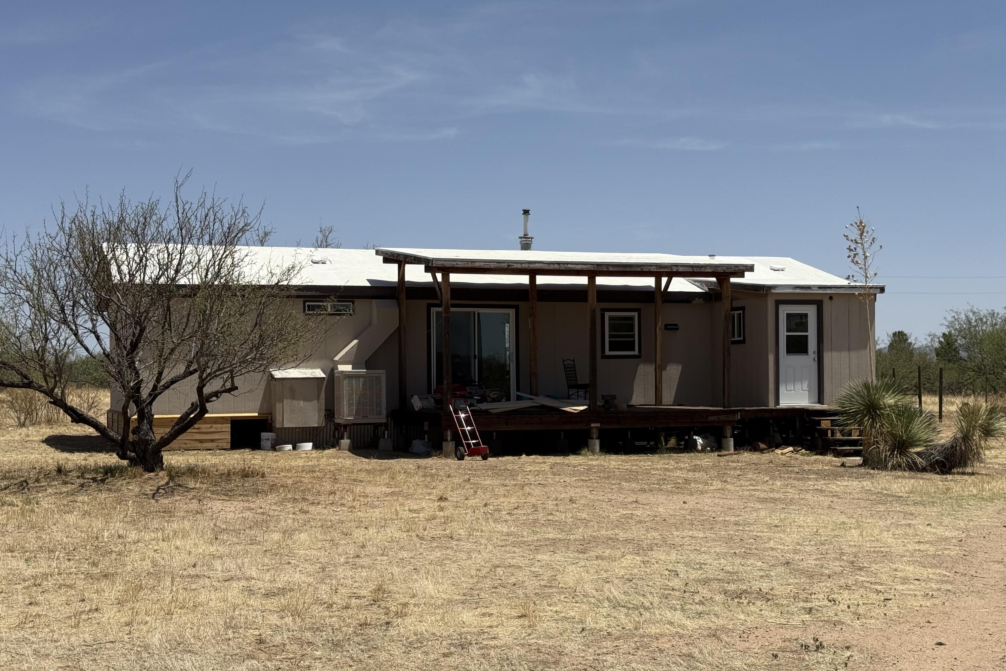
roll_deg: +0.0
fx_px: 1397
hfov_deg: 39.6
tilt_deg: +0.5
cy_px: 366
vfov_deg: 27.0
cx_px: 504
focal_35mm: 50
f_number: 1.78
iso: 64
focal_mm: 6.76
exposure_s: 1/7874
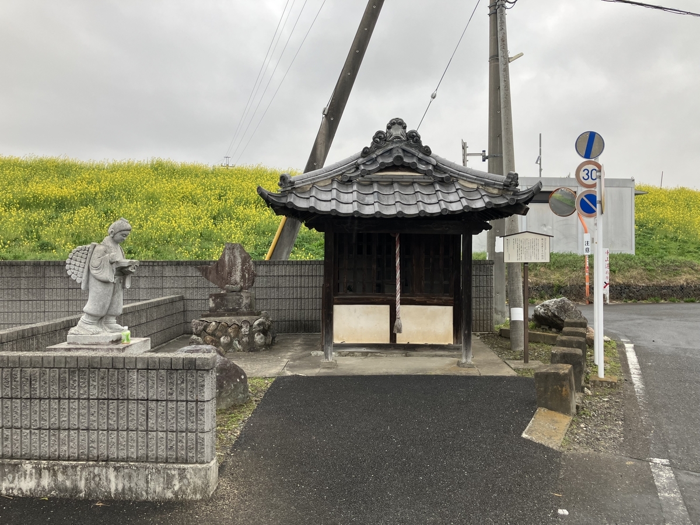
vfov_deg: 49.7
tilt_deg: +0.9
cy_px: 262
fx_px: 566
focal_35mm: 28
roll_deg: +0.1
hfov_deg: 63.4
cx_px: 350
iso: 32
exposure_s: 1/121
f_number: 1.8
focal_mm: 3.99
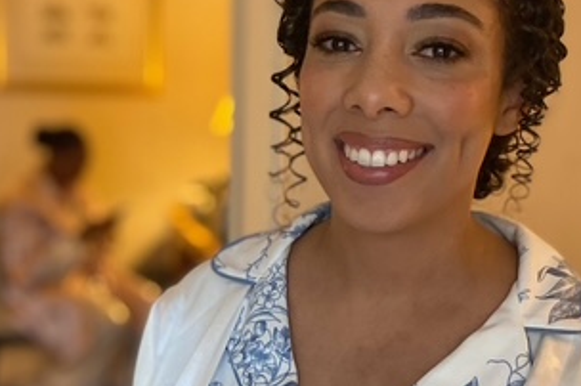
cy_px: 279
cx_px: 331
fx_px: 919
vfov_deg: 23.5
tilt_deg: -13.4
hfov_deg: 35.0
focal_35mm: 57
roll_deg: -2.0
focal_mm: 4.25
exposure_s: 1/33
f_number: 1.8
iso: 400
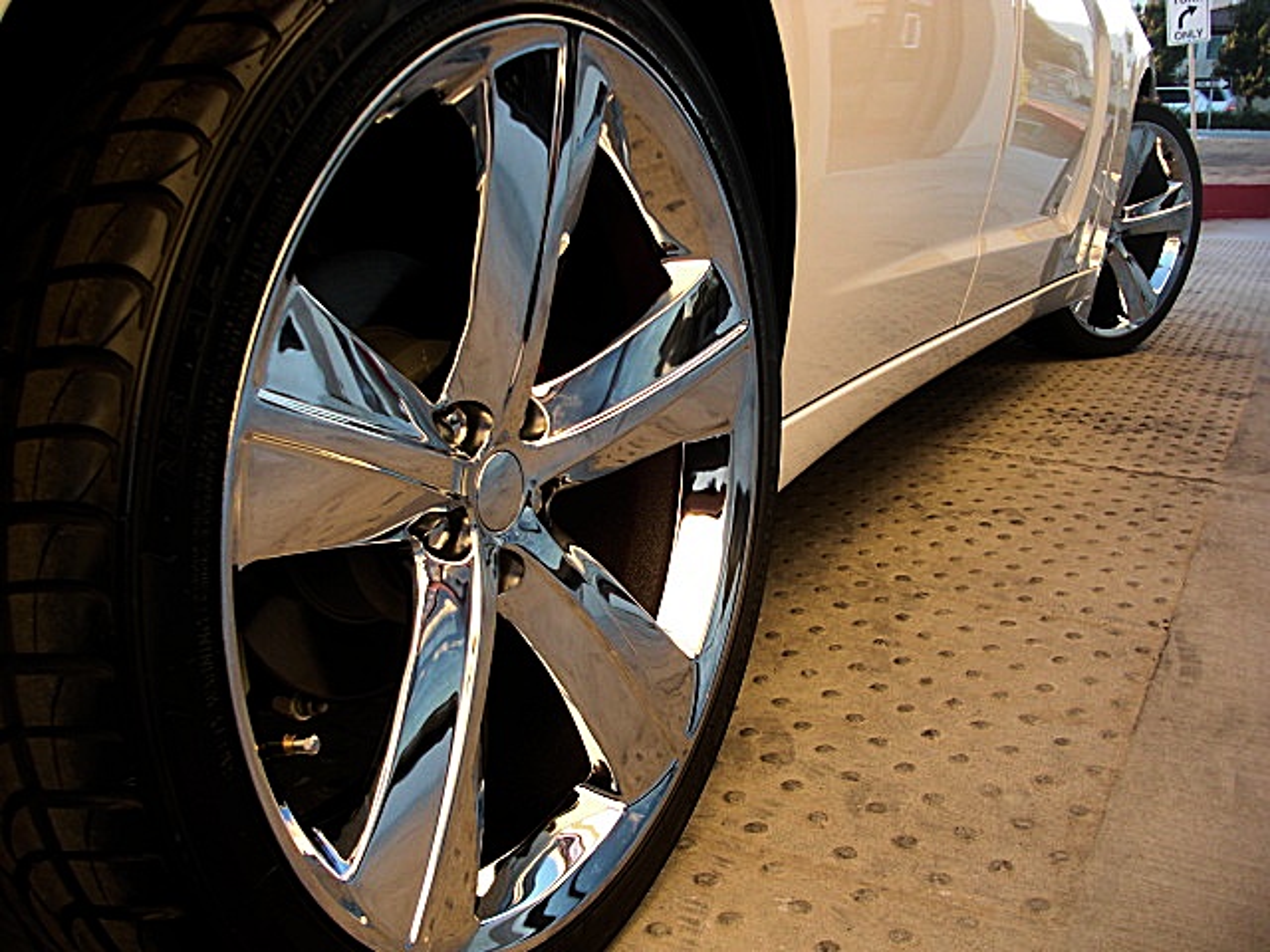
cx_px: 635
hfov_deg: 51.4
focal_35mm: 36
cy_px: 476
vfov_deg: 39.7
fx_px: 1321
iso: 50
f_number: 2.8
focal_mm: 6.3
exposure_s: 1/60
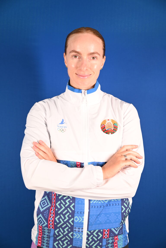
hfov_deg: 31.9
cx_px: 83
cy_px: 124
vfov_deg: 46.4
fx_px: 290
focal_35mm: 42
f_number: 4.8
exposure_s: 1/60
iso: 500
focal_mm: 42
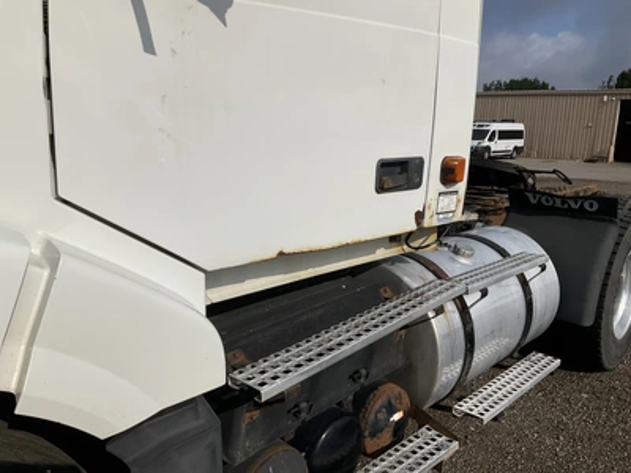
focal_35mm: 29
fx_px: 529
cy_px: 236
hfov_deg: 61.7
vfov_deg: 48.2
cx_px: 316
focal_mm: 3
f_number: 1.8
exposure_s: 1/6536
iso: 25
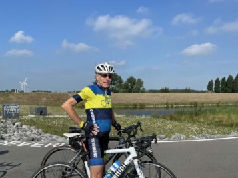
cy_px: 105
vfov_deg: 40.5
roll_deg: +1.0
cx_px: 119
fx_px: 240
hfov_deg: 52.7
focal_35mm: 35
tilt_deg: -1.4
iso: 32
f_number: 1.6
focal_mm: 4.2
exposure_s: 1/4831
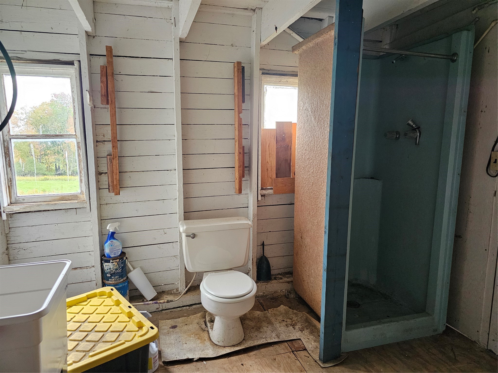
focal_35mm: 23
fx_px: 331
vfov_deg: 58.9
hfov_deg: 73.9
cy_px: 186
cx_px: 249
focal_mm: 6.3
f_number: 1.7
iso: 800
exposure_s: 1/120
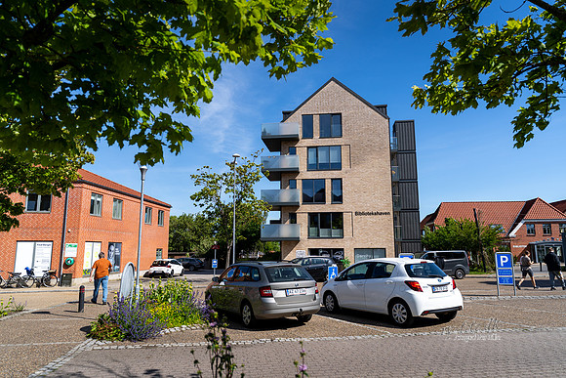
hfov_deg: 71.5
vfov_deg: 51.3
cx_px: 283
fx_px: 393
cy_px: 189
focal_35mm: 25
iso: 50
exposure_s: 1/1250
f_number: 2.8
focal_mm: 25
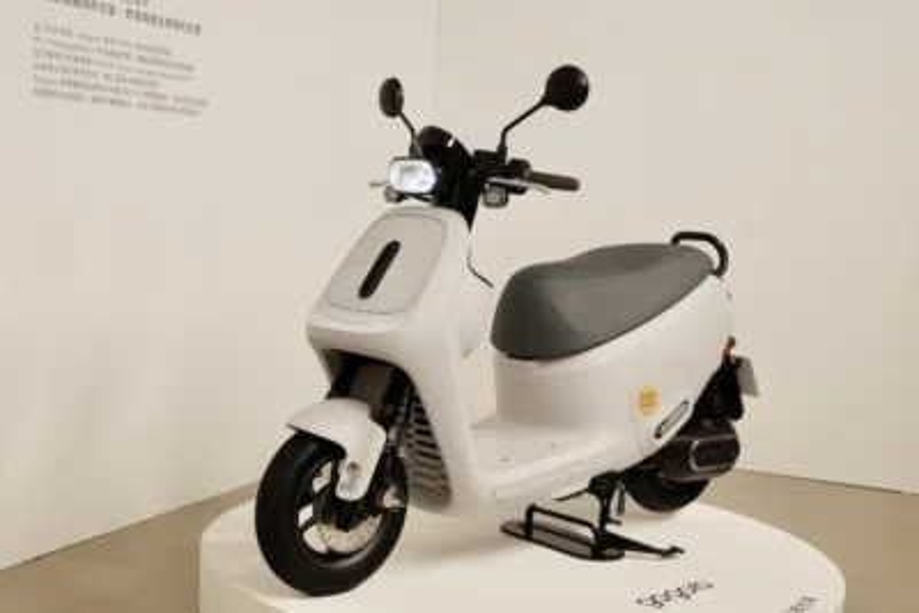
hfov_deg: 39.6
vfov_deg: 27.0
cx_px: 460
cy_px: 306
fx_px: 1277
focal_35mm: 50
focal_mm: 26
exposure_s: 1/400
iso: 200
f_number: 2.8
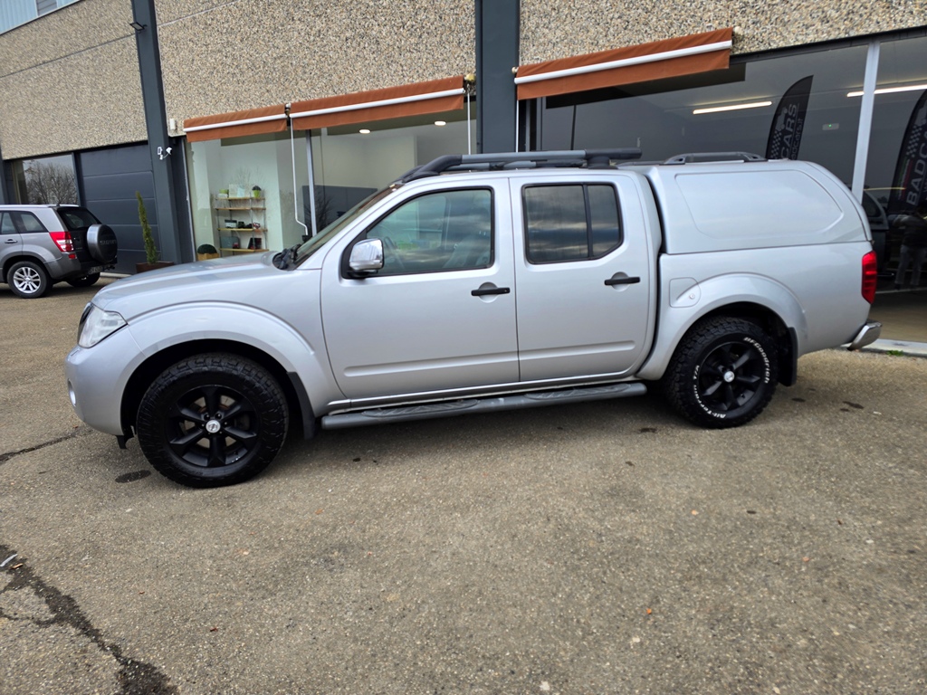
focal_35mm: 23
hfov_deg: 73.9
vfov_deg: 58.9
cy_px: 348
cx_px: 464
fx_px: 616
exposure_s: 1/180
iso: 32
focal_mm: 6.3
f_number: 1.7
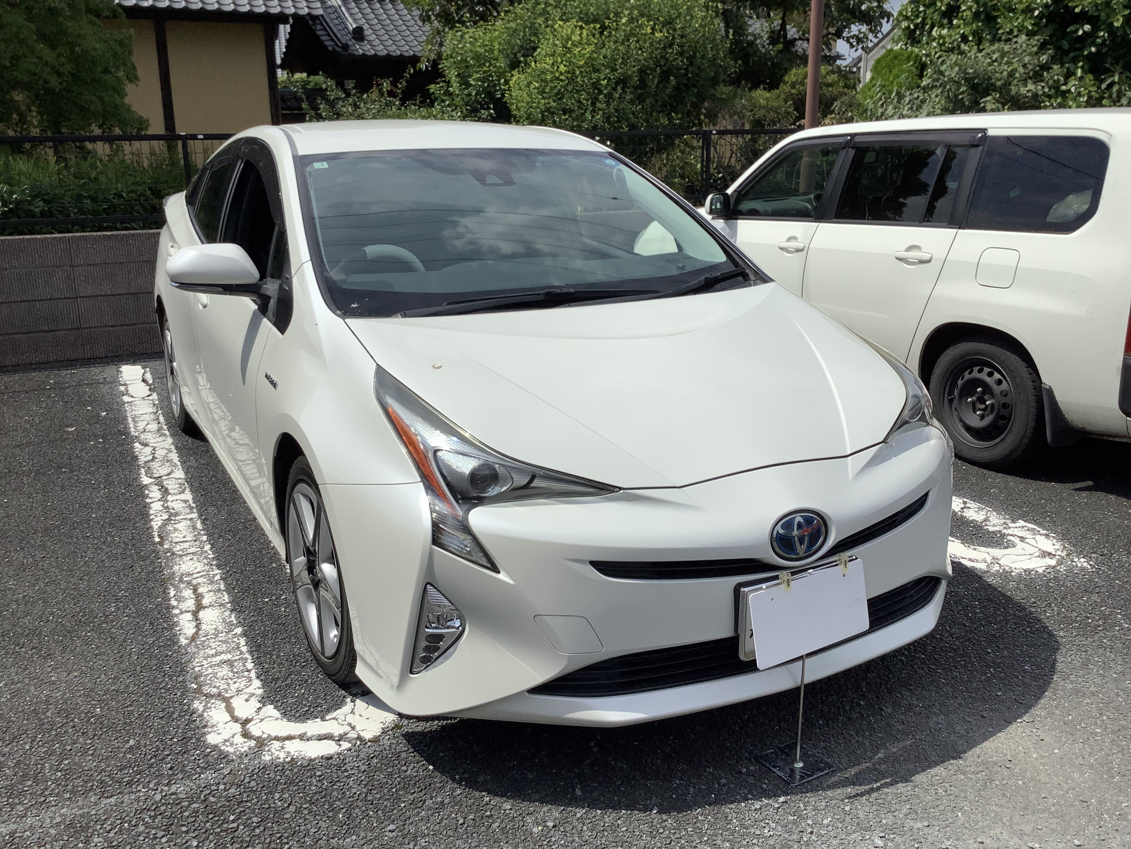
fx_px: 1013
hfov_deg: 58.4
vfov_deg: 45.4
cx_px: 566
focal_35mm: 31
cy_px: 424
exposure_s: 1/3546
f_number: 2.4
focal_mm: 3.3
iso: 25
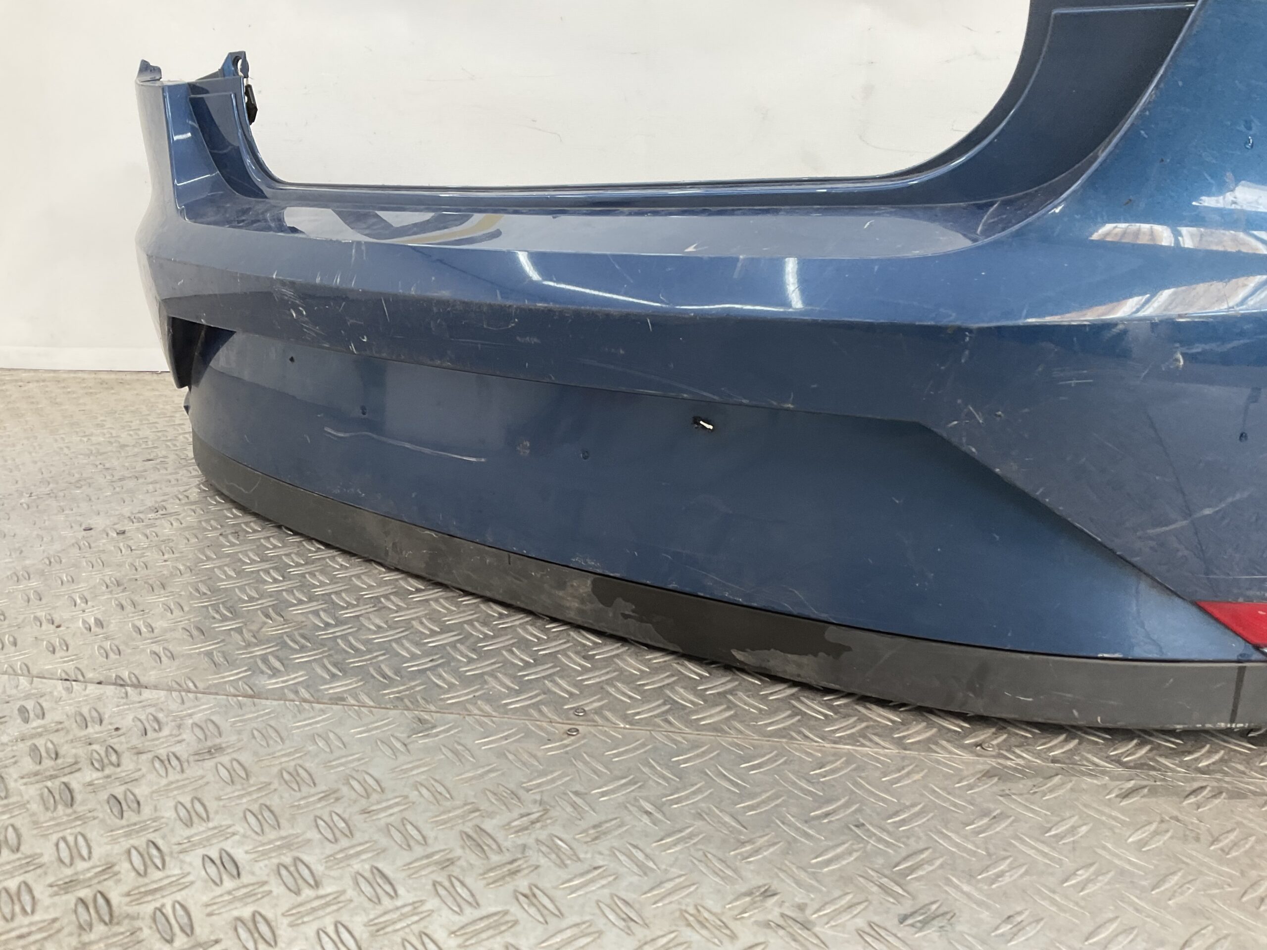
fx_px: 1061
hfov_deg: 61.7
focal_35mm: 29
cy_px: 475
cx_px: 634
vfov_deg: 48.2
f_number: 1.8
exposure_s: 1/100
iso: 25
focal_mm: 3
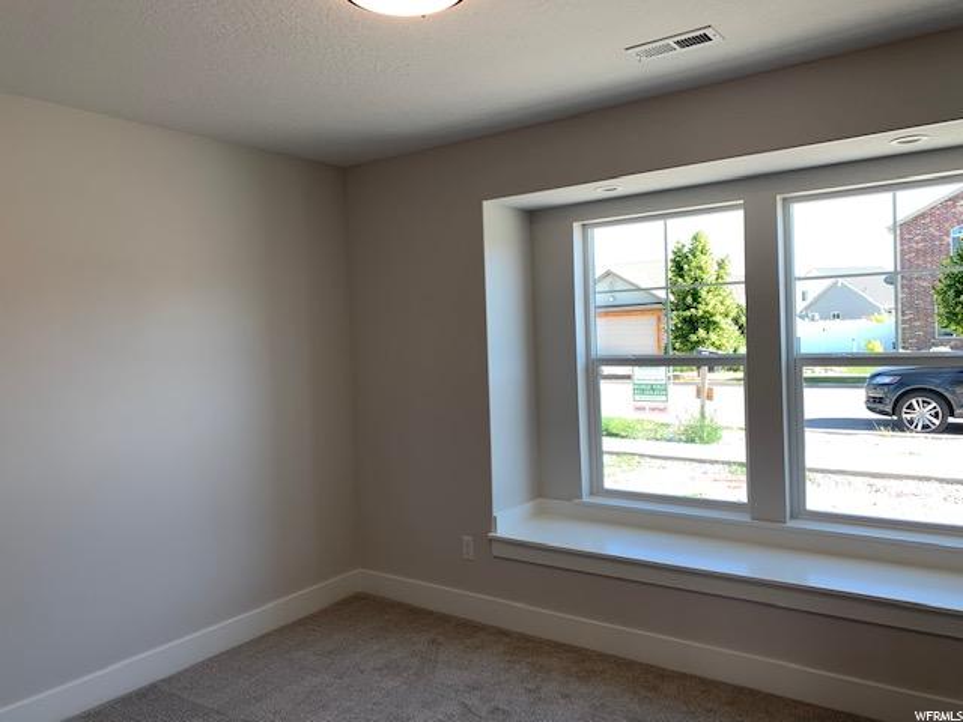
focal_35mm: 26
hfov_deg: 67.3
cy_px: 361
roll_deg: +1.8
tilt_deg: -0.7
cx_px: 482
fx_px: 723
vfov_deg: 53.1
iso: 25
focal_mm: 4.25
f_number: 1.8
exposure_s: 1/120
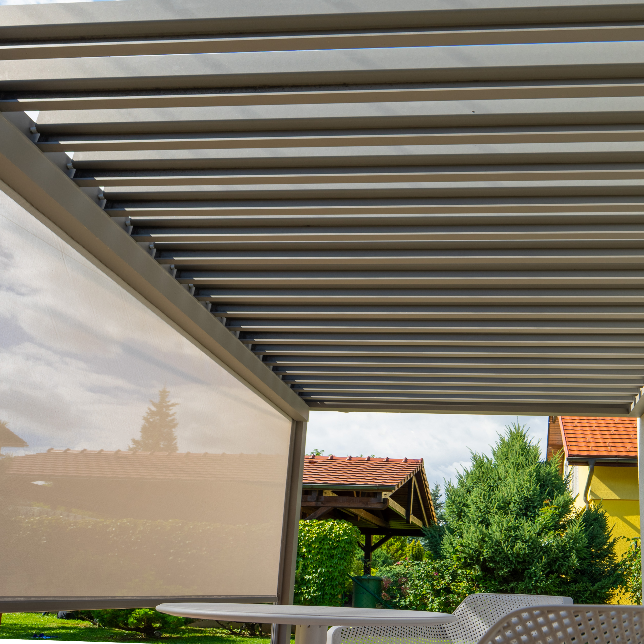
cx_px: 446
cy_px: 249
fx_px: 463
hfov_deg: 67.1
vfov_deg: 68.7
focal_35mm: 22
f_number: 9
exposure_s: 1/640
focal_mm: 14
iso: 100
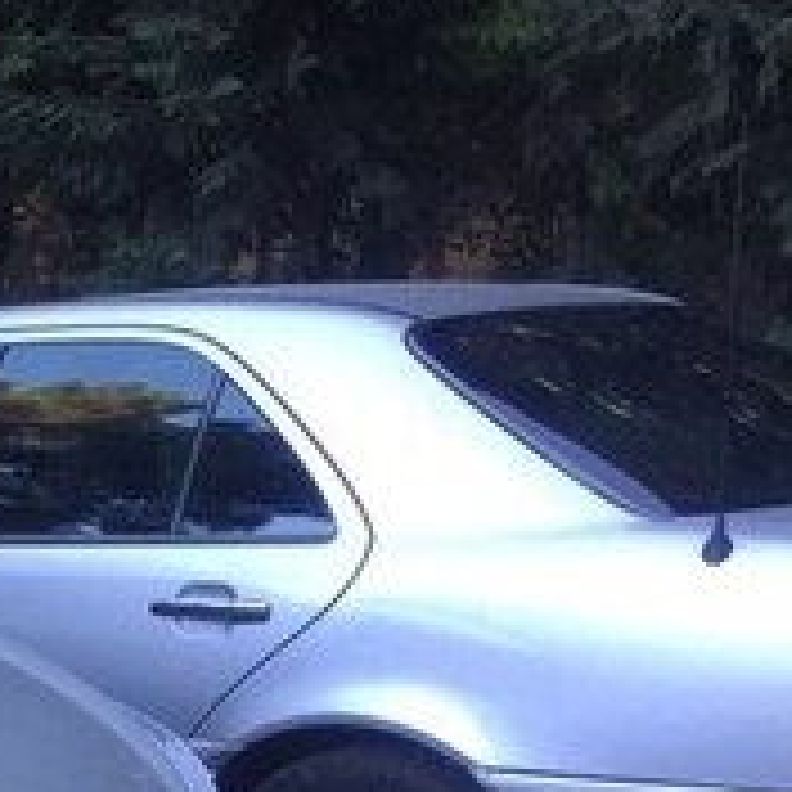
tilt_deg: -9.7
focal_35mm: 96
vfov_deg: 17.9
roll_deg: +0.3
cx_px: -670
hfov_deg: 15.4
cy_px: 700
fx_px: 2485
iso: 50
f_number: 2.2
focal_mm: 4.15
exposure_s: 1/100
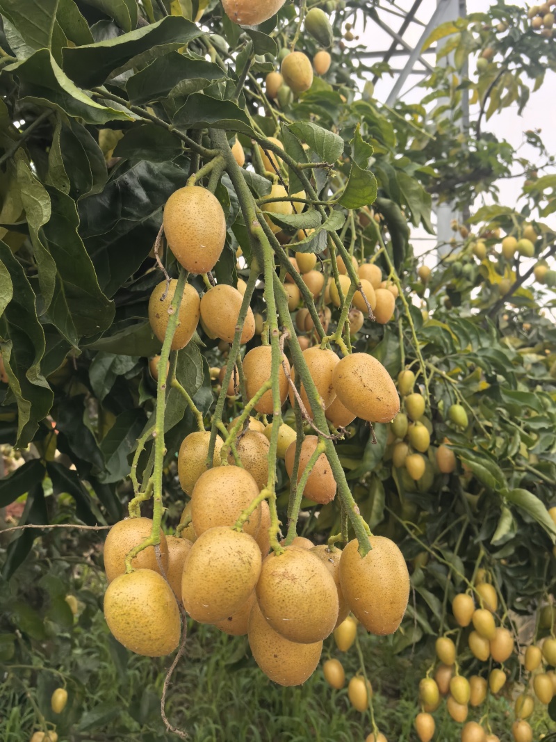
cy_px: 371
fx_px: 578
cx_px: 278
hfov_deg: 51.3
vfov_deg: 65.3
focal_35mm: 27
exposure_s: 1/674
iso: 160
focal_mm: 5.75
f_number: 4
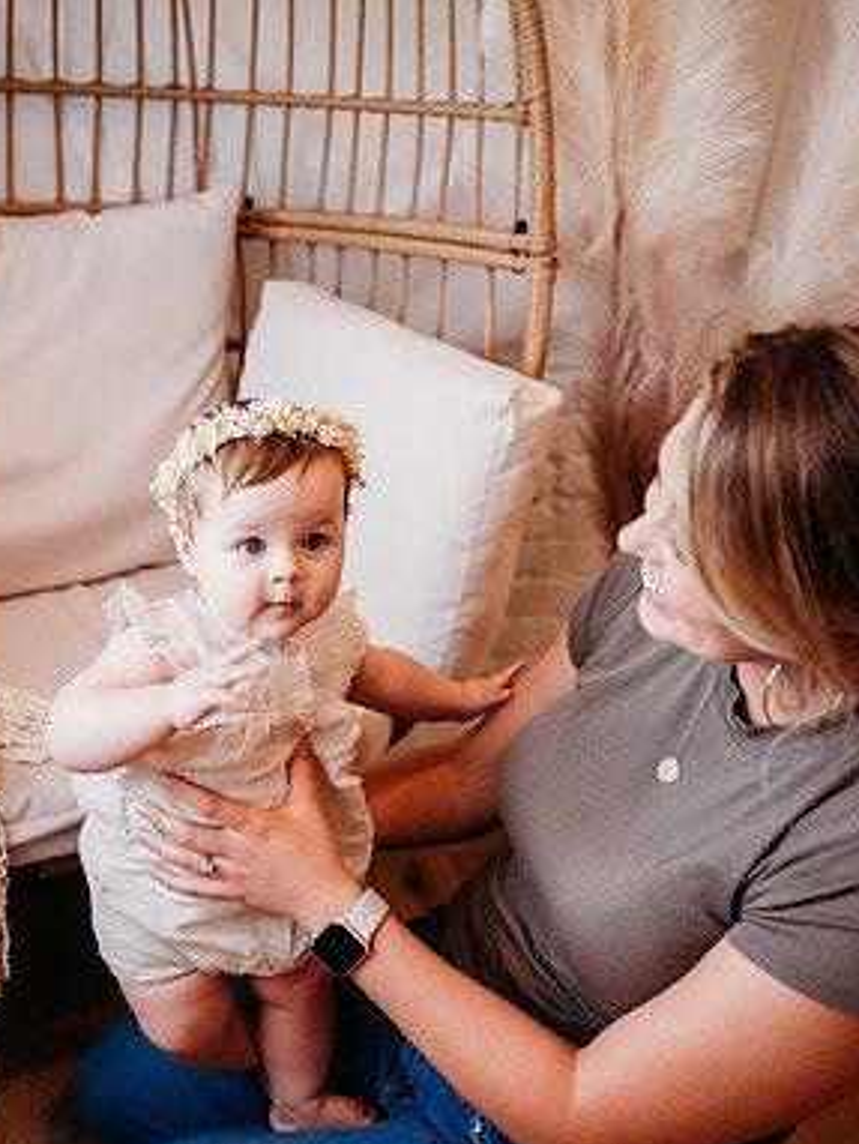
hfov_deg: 40.0
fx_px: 1157
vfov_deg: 52.6
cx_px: 251
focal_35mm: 35
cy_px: 573
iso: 250
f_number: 2.2
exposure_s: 1/250
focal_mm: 24
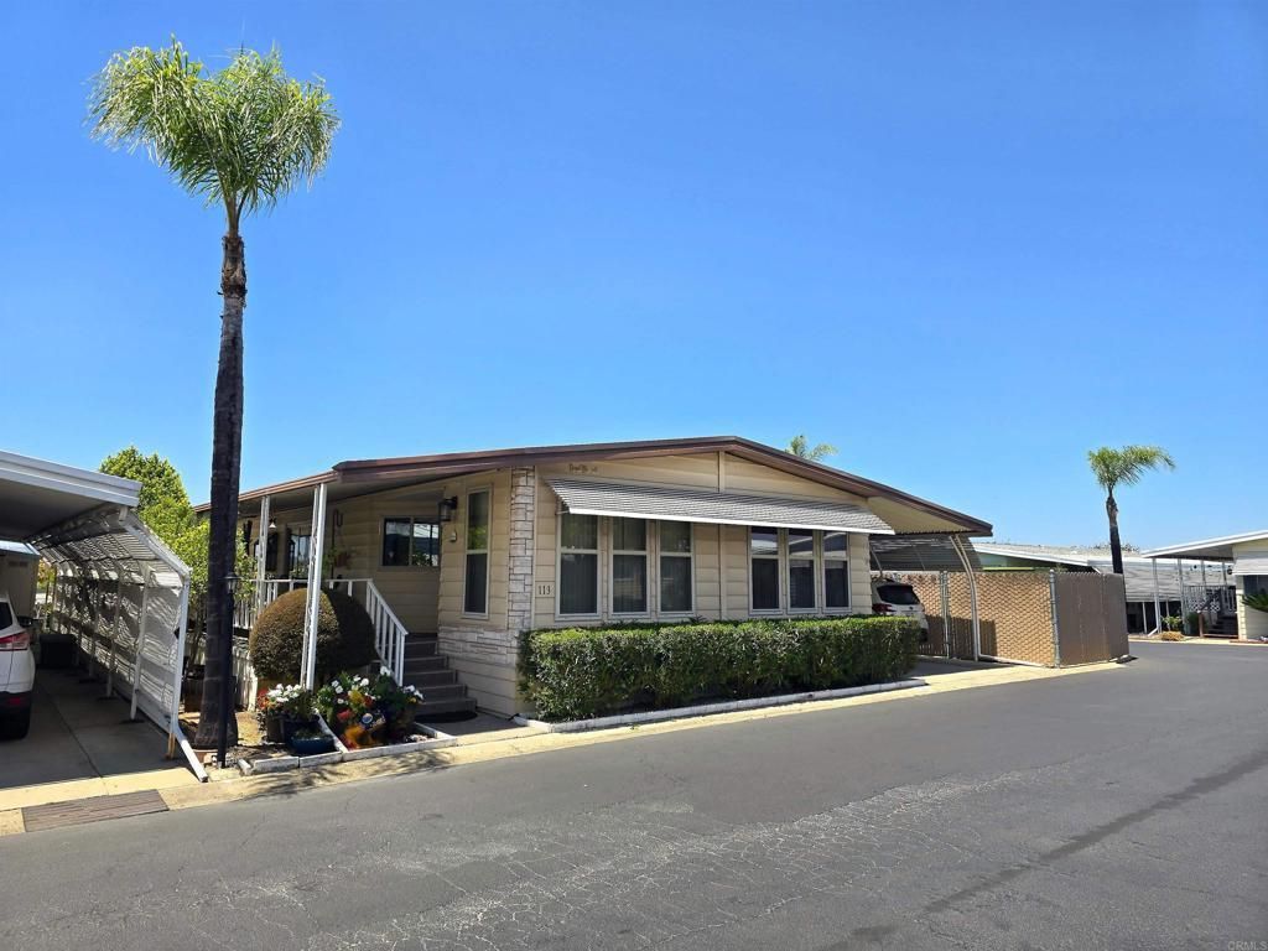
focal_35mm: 23
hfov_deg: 73.9
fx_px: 843
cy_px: 476
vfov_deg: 58.9
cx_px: 634
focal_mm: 6.3
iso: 12
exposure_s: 1/681
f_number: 1.7
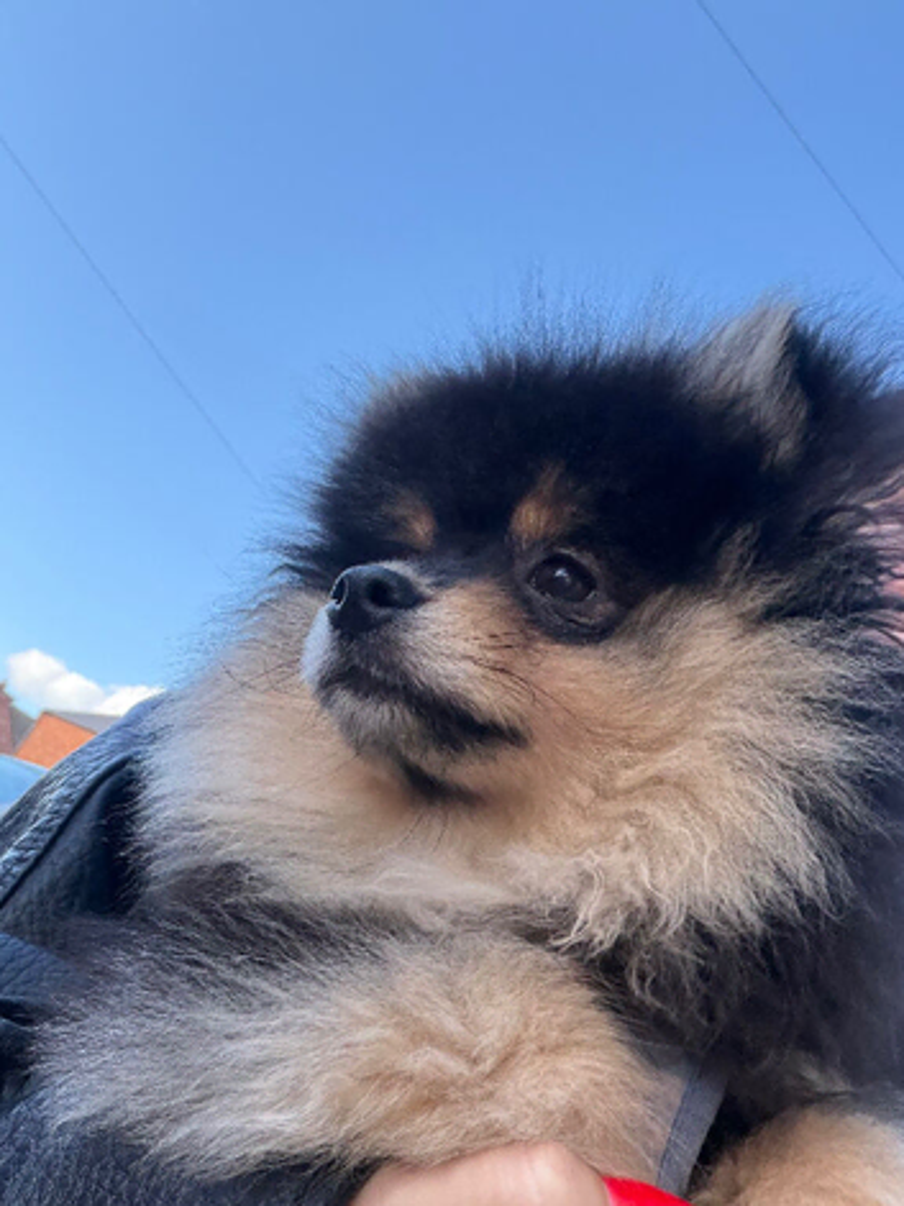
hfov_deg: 46.8
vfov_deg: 60.0
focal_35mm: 30
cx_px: 452
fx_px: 1045
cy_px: 603
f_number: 1.9
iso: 64
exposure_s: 1/215
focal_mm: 2.71
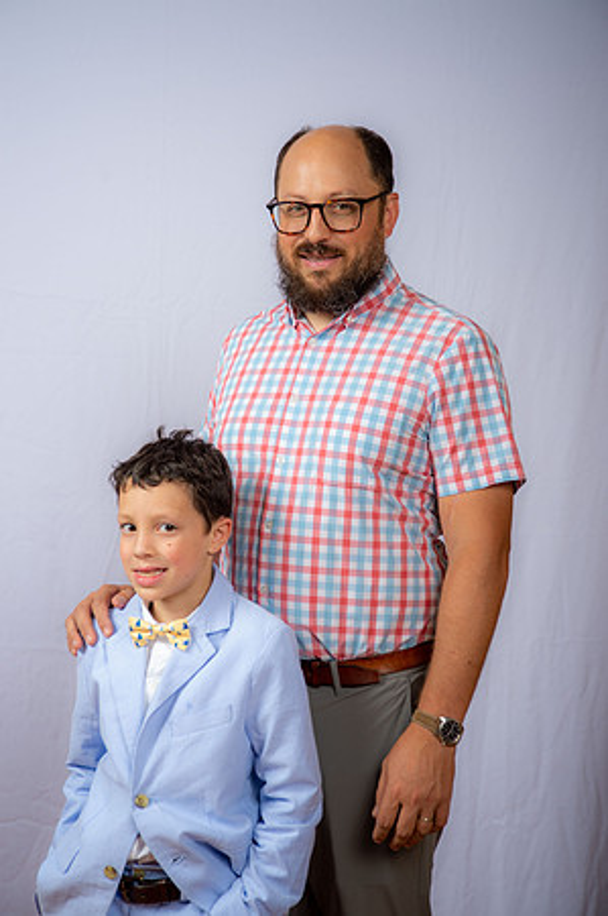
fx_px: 1676
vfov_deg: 30.5
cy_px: 458
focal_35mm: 66
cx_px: 304
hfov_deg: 20.6
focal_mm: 66
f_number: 6.3
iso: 250
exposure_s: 1/160
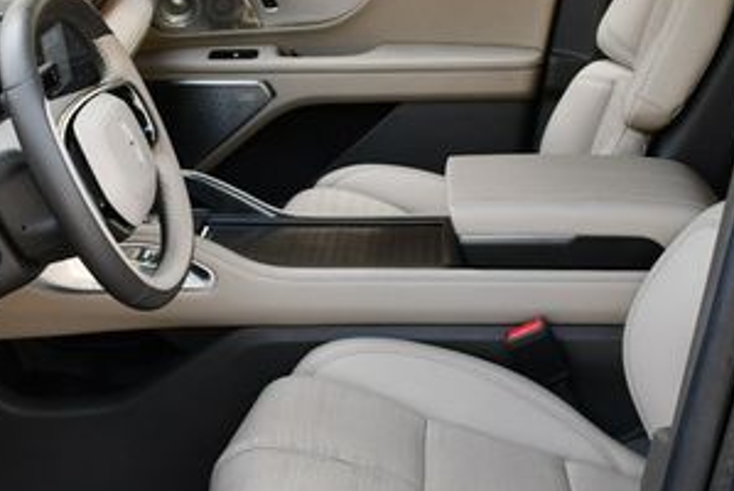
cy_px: 336
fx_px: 1571
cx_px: 218
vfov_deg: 17.7
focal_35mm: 77
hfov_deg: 26.1
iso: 400
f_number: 4.5
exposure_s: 1/250
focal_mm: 18
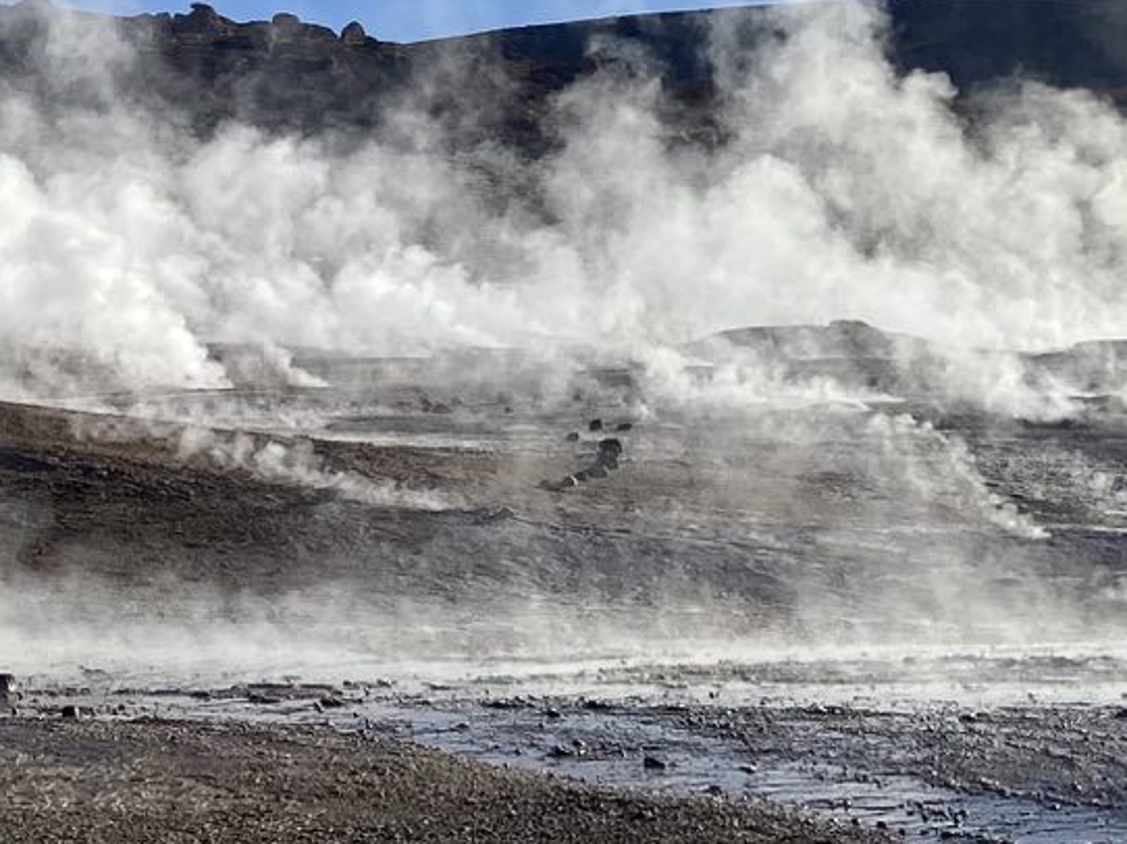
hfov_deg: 20.3
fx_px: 3092
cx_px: 143
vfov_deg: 14.9
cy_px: -244
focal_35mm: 95
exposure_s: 1/4444
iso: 32
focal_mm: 4.25
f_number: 1.8
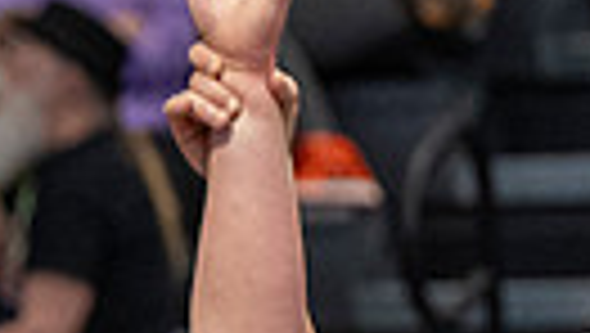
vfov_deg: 1.5
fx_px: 12638
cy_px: 1039
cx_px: 492
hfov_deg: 2.7
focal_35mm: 807
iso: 3200
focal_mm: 103
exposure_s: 1/1000
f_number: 2.8
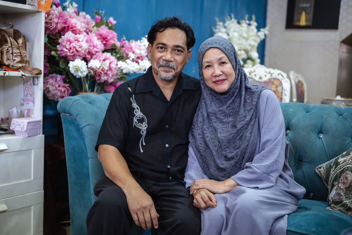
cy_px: 118
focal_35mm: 41
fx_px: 401
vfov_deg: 32.6
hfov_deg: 47.4
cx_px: 176
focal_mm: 27
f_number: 1.2
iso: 800
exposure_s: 1/160
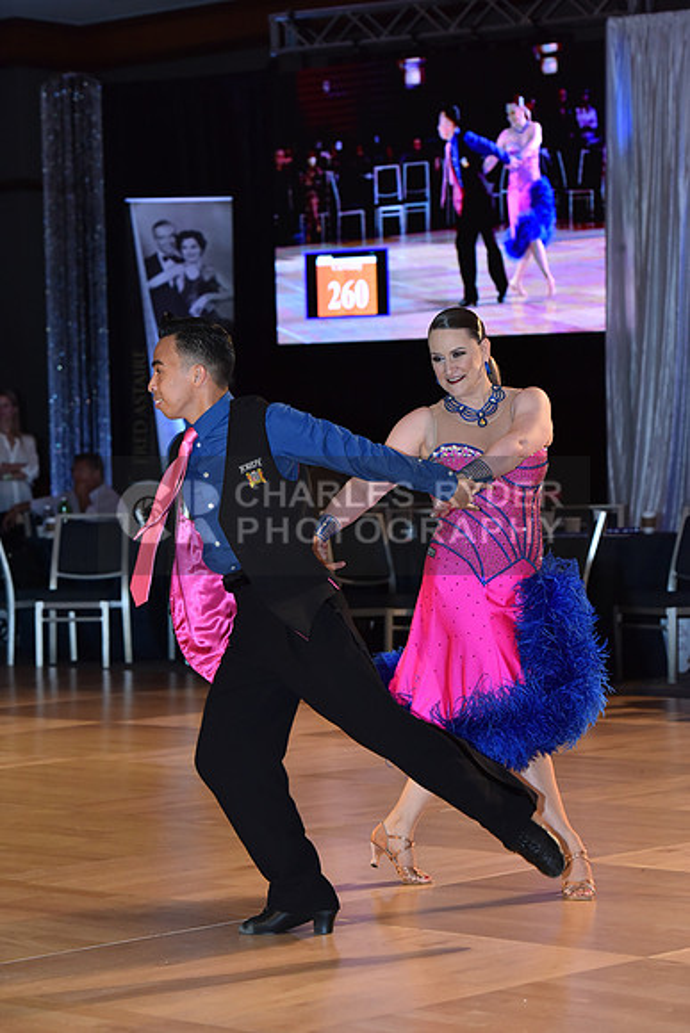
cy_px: 516
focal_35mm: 105
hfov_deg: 13.0
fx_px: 3017
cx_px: 345
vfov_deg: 19.5
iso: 2000
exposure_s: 1/320
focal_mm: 105
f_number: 5
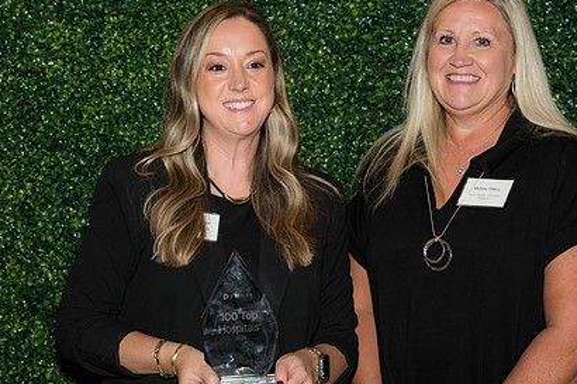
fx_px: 1474
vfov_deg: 14.8
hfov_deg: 22.1
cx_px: 334
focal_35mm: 92
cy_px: 220
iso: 640
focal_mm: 65
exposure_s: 1/160
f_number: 5
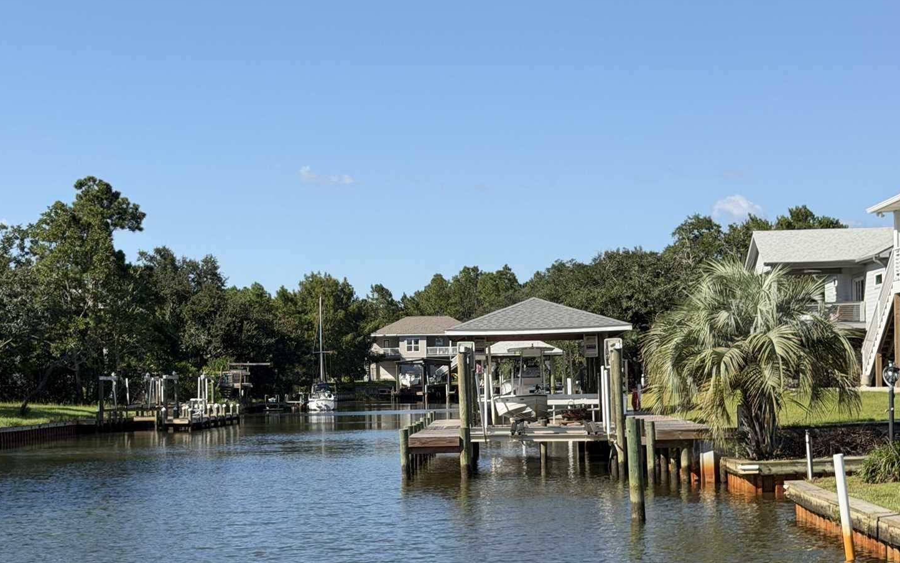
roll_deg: +0.6
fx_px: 1766
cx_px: 405
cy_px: 404
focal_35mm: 72
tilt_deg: -0.5
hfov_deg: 28.6
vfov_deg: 18.0
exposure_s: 1/4329
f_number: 1.78
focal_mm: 6.76
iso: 64
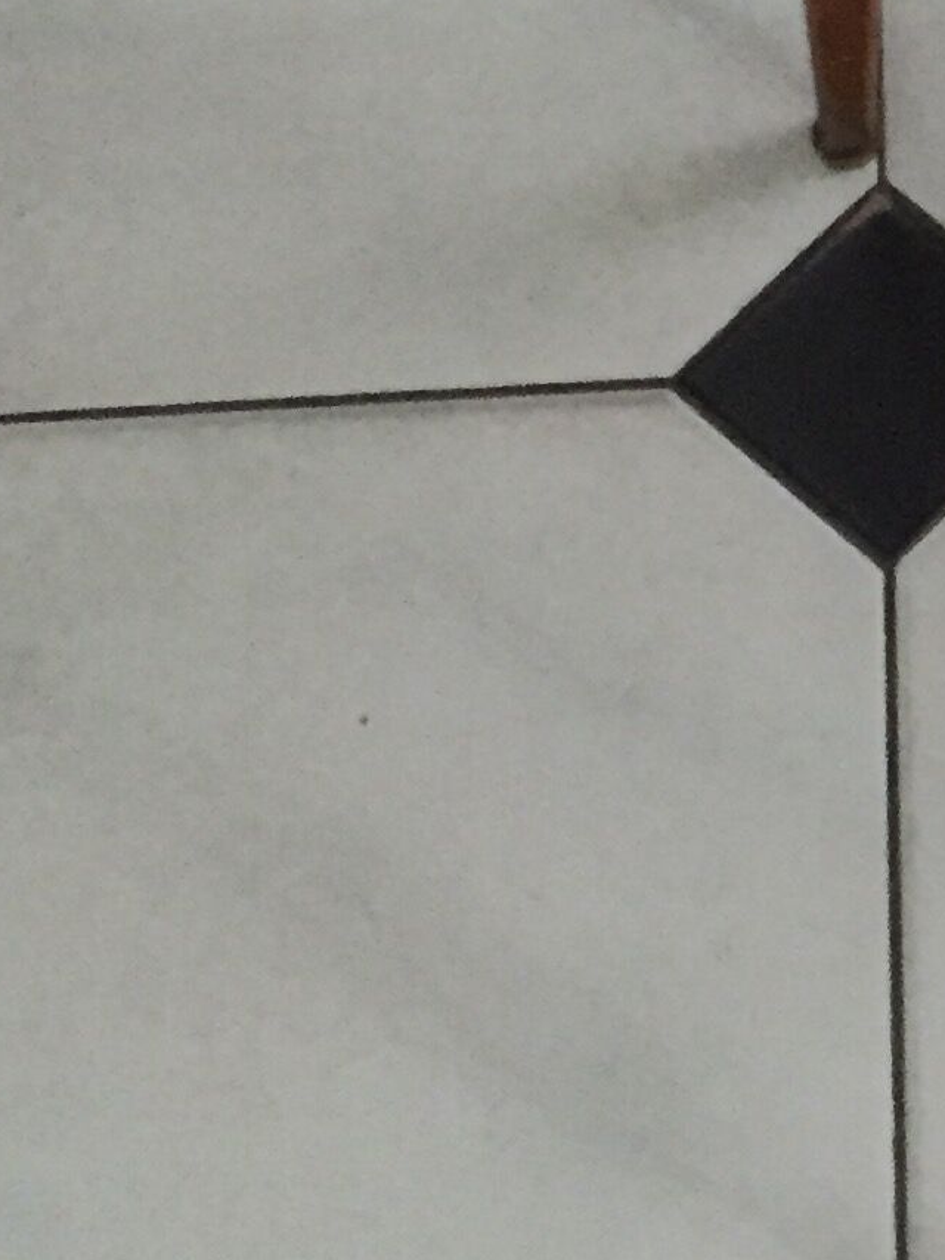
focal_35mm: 111
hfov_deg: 12.6
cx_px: 1460
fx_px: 4039
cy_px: 295
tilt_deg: -66.0
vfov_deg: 17.6
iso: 400
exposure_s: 1/17
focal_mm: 4.15
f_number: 2.2
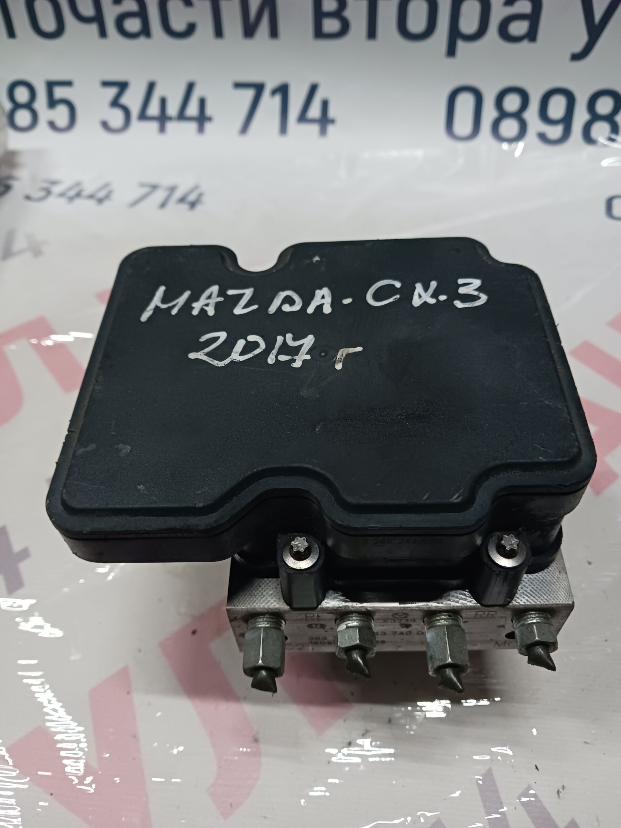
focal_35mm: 27
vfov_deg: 65.3
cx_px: 310
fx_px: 646
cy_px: 414
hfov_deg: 51.4
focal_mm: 4
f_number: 1.8
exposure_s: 1/25
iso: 320
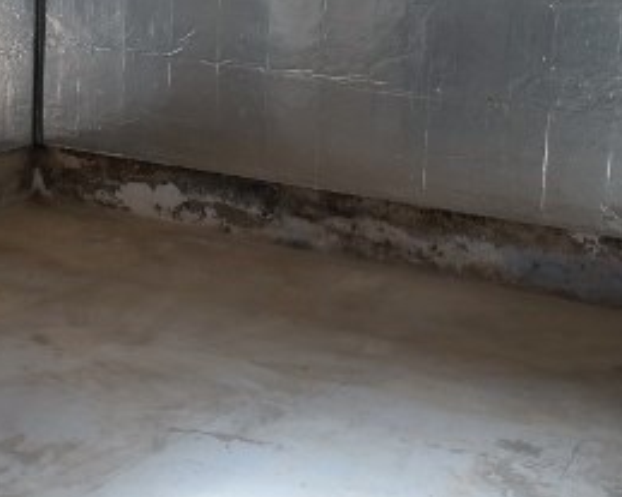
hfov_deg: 21.3
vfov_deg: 17.6
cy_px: 155
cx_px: 24
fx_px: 1601
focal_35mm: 87
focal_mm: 20
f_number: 3.5
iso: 400
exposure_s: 1/40
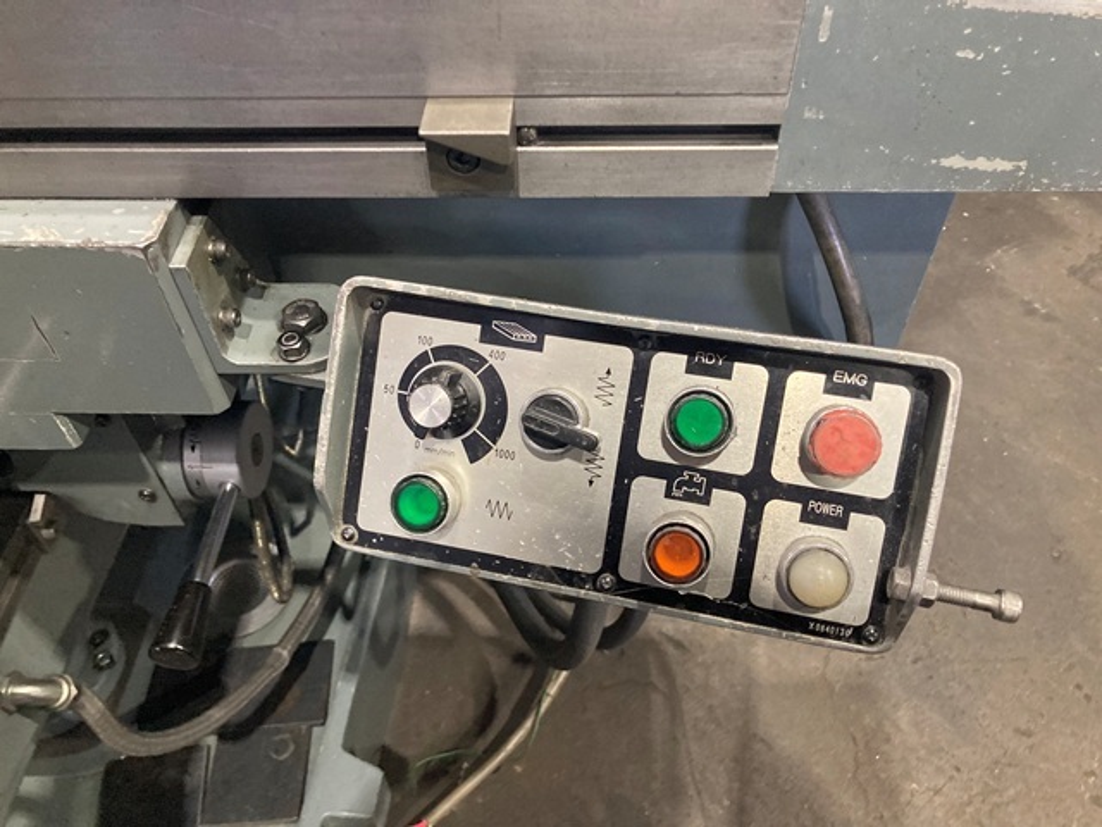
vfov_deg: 49.7
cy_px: 414
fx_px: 891
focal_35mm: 28
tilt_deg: -52.1
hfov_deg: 63.4
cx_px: 551
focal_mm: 3.99
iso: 250
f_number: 1.8
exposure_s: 1/60
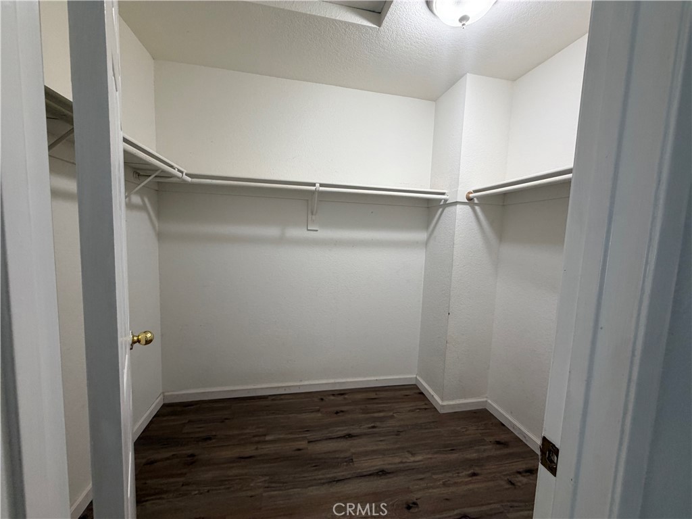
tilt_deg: -5.6
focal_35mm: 14
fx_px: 280
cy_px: 260
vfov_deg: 85.7
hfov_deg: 102.1
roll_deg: -2.2
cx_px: 346
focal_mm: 2.22
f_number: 2.2
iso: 160
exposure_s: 1/60
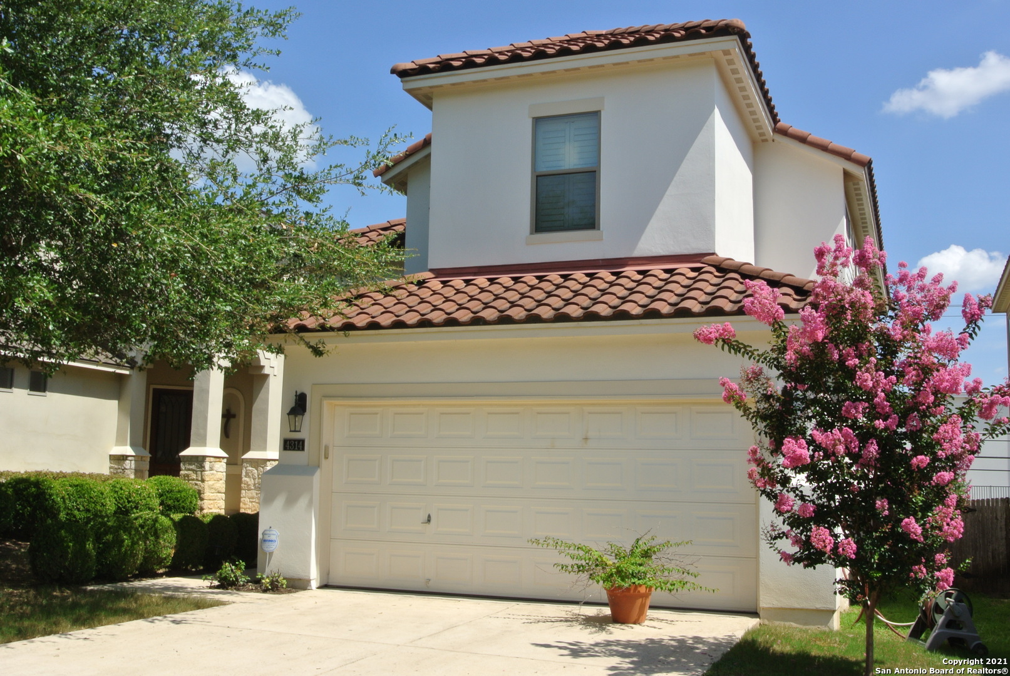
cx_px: 505
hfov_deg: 51.8
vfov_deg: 36.0
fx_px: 1039
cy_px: 338
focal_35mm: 37
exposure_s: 1/60
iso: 100
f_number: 16
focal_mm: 14
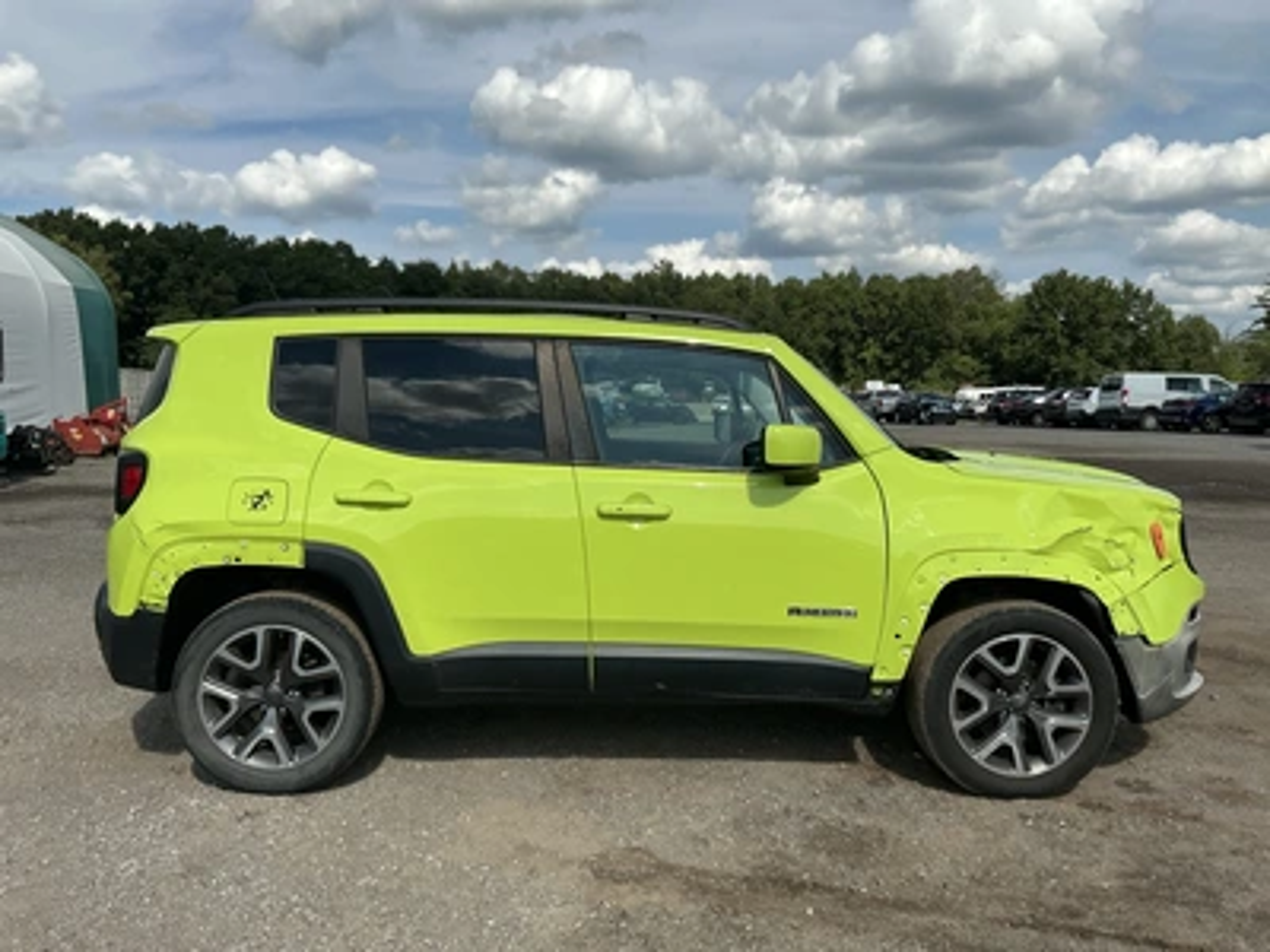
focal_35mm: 28
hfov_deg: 63.4
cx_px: 635
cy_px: 476
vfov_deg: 49.7
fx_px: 1027
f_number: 1.8
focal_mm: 3
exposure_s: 1/2538
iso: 25
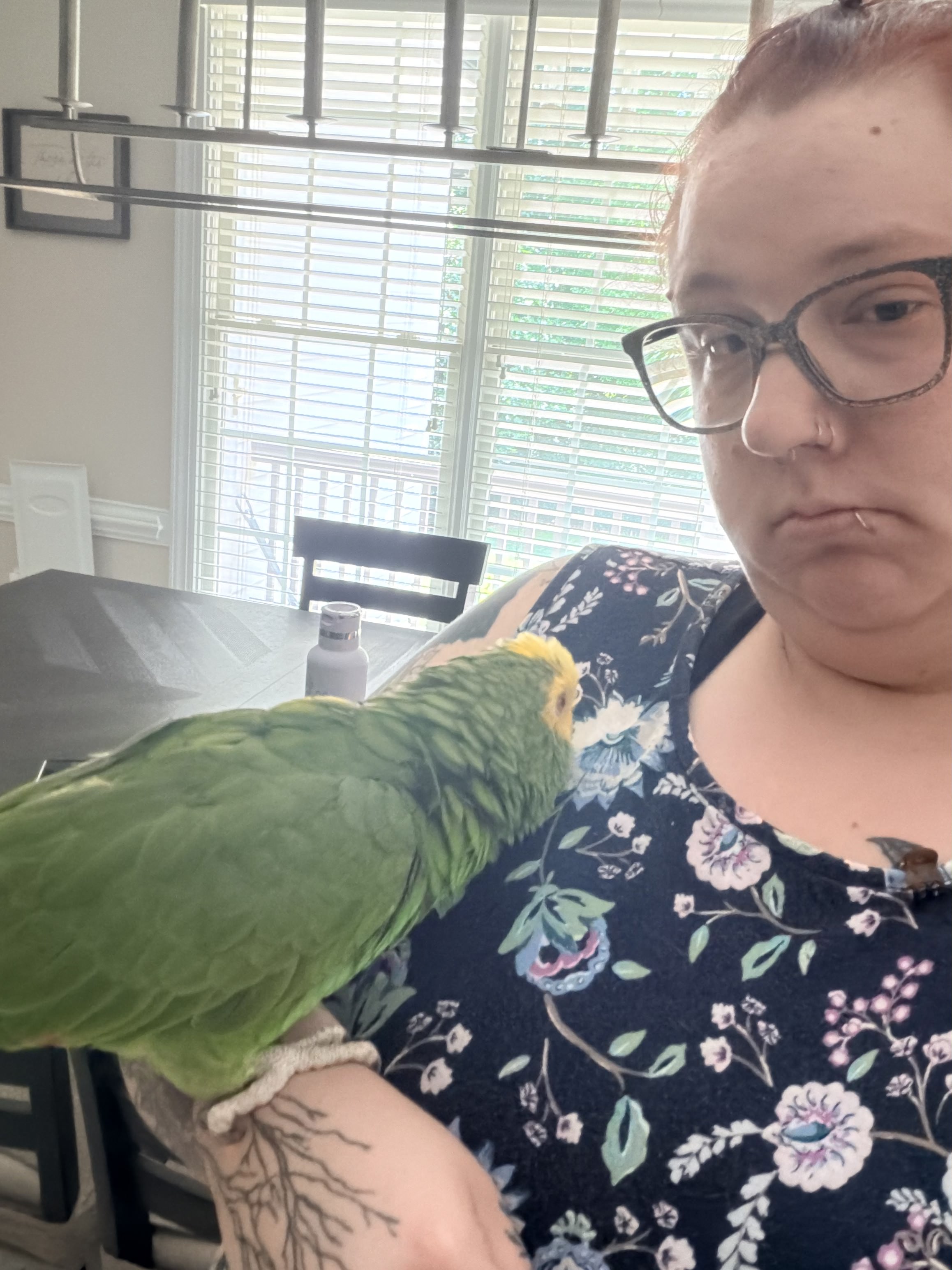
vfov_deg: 60.0
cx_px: 476
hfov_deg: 46.8
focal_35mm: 30
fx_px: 1100
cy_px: 635
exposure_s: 1/60
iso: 320
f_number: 1.9
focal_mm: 2.71
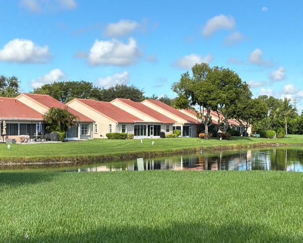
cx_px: 178
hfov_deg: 30.9
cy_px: 145
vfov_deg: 24.9
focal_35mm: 61
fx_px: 547
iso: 25
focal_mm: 3
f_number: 1.8
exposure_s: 1/1342
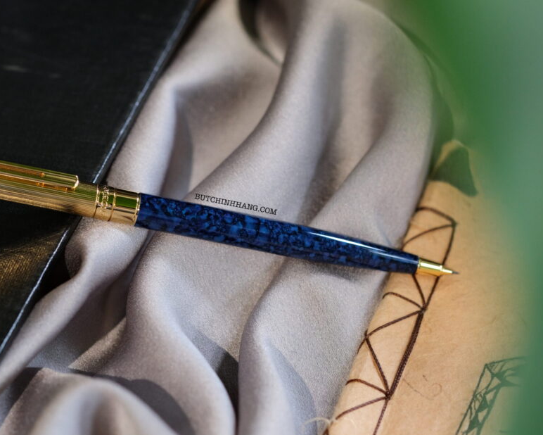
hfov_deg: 17.1
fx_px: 1800
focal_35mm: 112
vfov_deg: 13.8
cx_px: 203
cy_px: 223
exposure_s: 1/160
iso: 1250
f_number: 4
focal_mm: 60
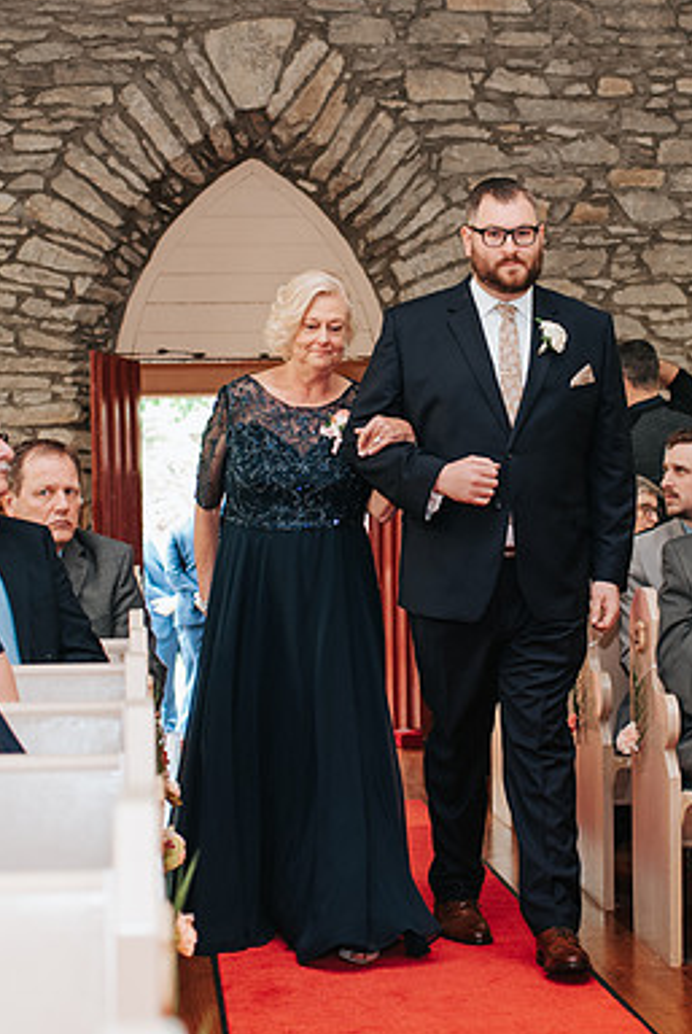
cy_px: 436
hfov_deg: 18.0
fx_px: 2185
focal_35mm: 76
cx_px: 440
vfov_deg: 26.6
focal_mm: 35
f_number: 2.8
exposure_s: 1/200
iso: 1000
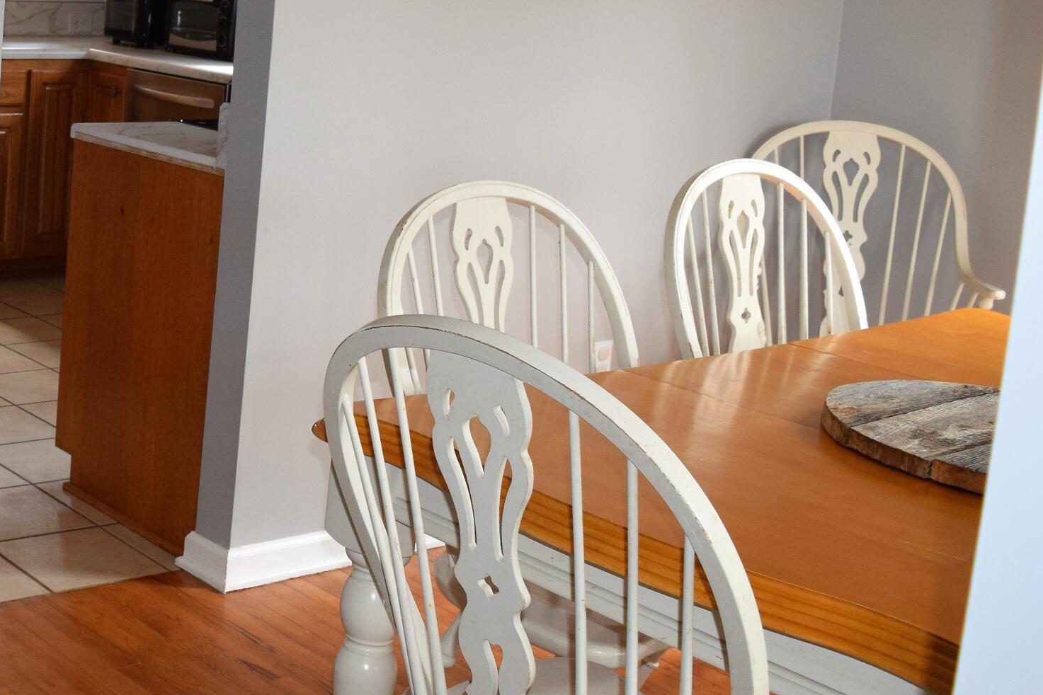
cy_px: 147
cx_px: -2
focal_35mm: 55
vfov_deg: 24.3
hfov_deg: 33.2
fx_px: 1593
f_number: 5
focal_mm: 18
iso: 800
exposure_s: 1/100
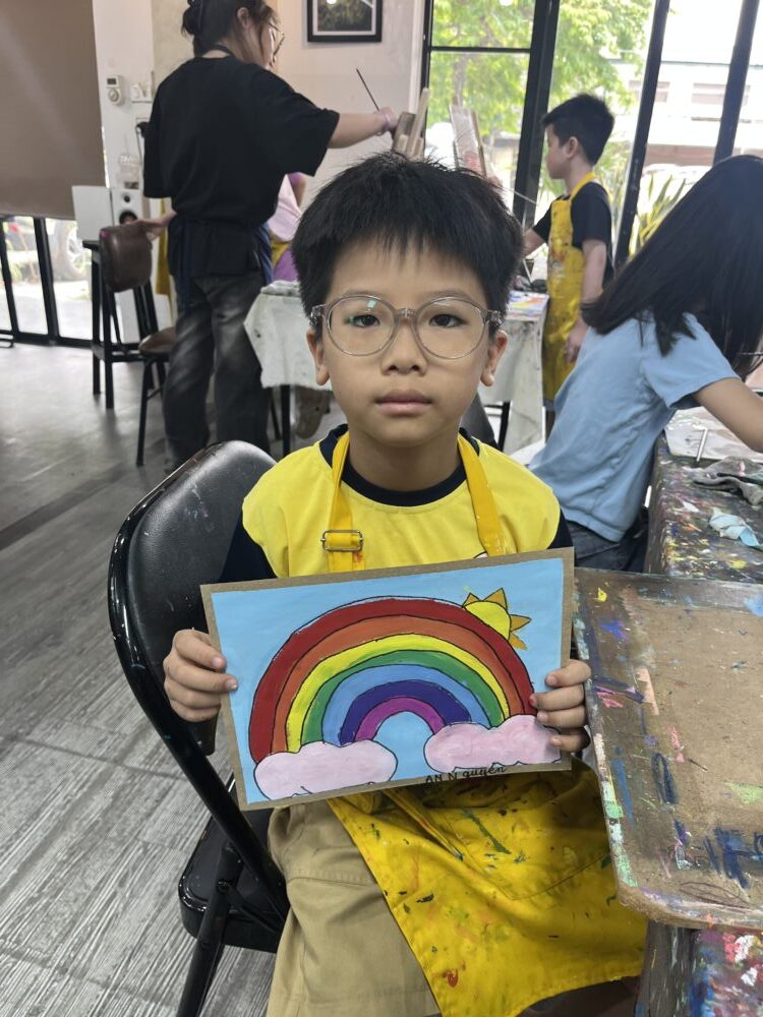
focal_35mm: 26
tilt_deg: -24.6
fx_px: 764
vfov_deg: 67.3
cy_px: 508
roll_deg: -2.3
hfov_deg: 53.1
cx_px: 382
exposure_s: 1/100
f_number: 1.6
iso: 100
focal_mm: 5.1
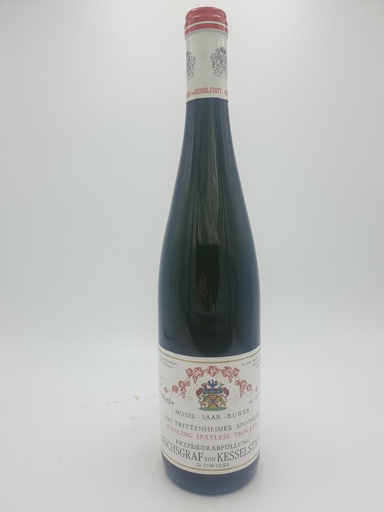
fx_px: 385
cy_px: 256
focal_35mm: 26
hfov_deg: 53.1
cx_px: 192
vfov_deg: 67.3
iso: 50
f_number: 2.4
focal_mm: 4.3
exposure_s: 1/648
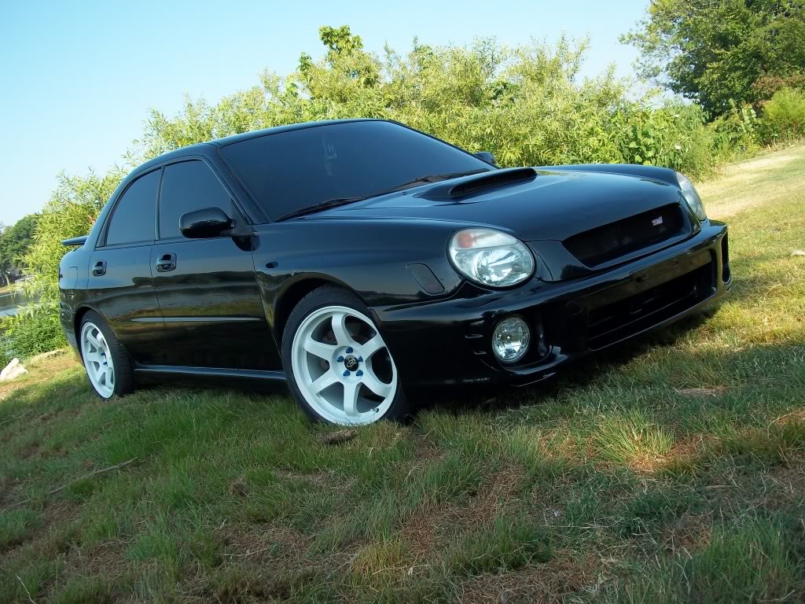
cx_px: 402
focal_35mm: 36
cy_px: 302
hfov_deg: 51.4
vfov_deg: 39.7
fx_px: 837
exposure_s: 1/80
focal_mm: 6.5
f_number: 8
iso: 80
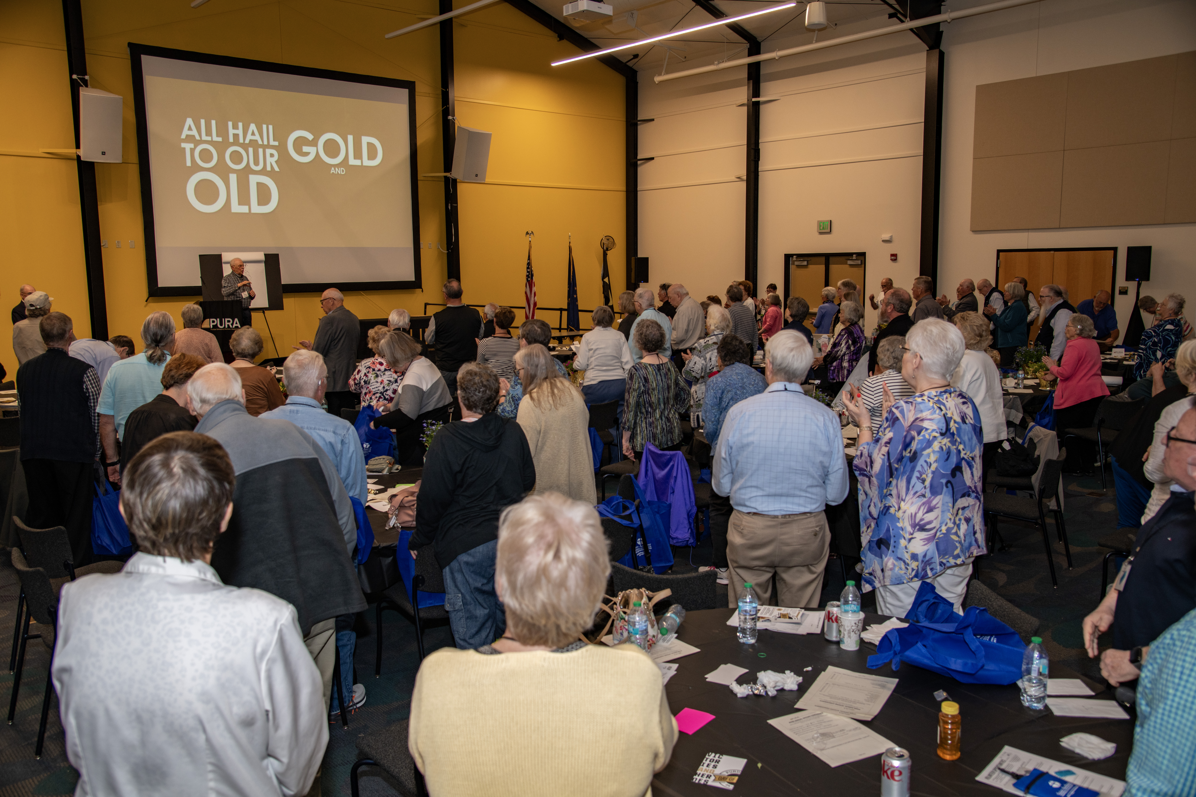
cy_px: 398
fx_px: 997
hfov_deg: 61.9
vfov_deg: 43.6
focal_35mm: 30
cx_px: 598
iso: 200
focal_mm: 30
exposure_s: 1/60
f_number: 5
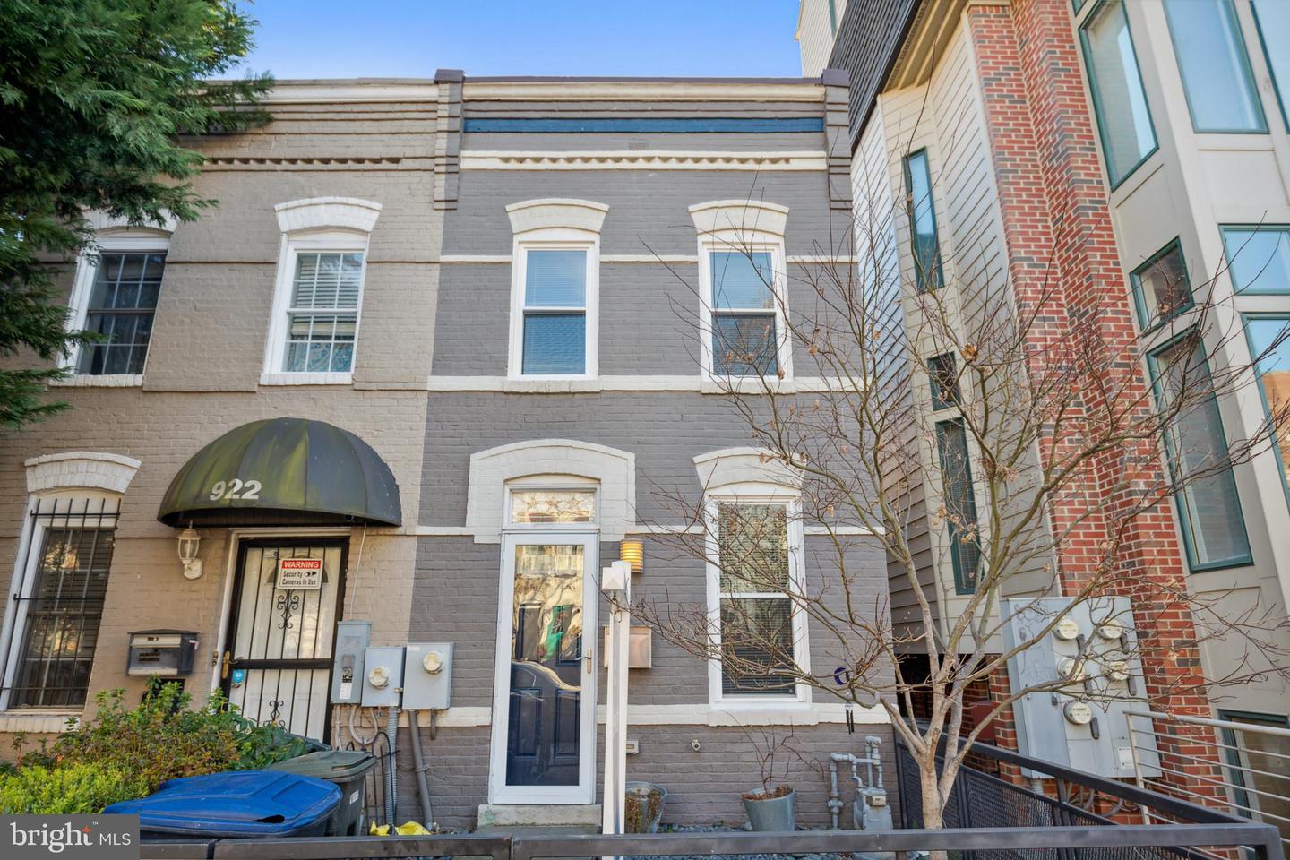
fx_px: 717
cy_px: 430
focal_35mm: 20
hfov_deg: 84.0
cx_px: 645
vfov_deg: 61.9
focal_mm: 20
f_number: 7.1
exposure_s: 1/125
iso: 250
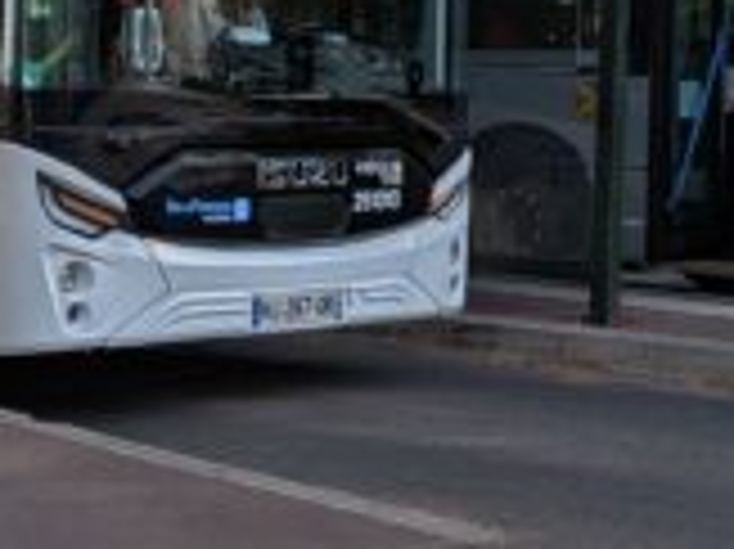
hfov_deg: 17.4
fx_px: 2394
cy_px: 45
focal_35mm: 113
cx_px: 396
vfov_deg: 13.0
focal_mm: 4.53
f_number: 1.7
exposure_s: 1/1088
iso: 29
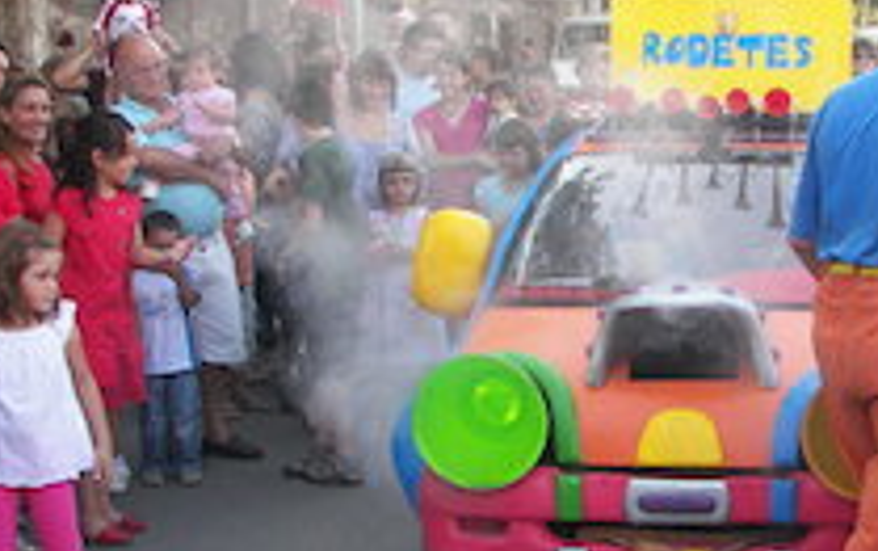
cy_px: 278
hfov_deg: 27.6
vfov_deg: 17.9
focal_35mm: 73
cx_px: 706
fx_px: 1748
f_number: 2.8
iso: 100
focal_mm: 6
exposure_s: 1/160
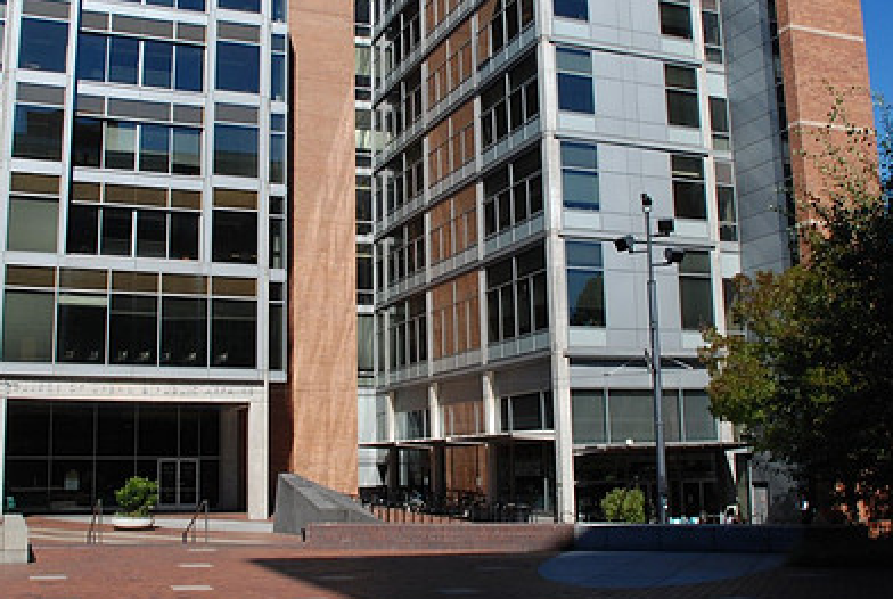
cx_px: 396
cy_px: 290
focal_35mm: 40
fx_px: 994
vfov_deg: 33.5
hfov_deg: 48.3
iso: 320
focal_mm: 18
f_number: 3.5
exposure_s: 1/2500
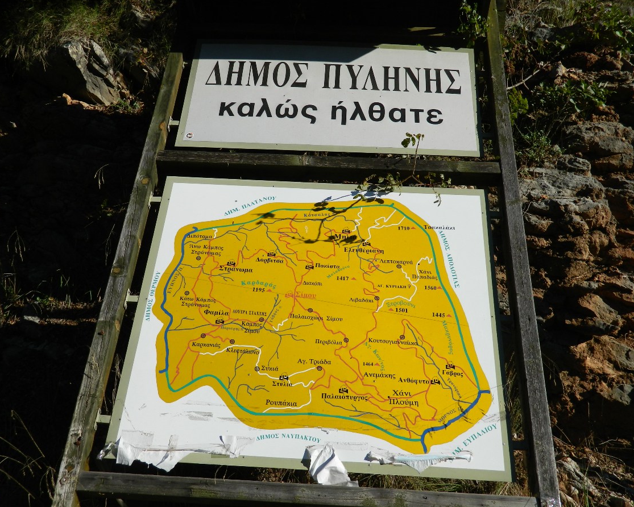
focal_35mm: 37
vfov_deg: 40.1
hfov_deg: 49.1
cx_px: 309
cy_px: 251
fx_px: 694
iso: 80
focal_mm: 6.2
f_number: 9.4
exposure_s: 1/200
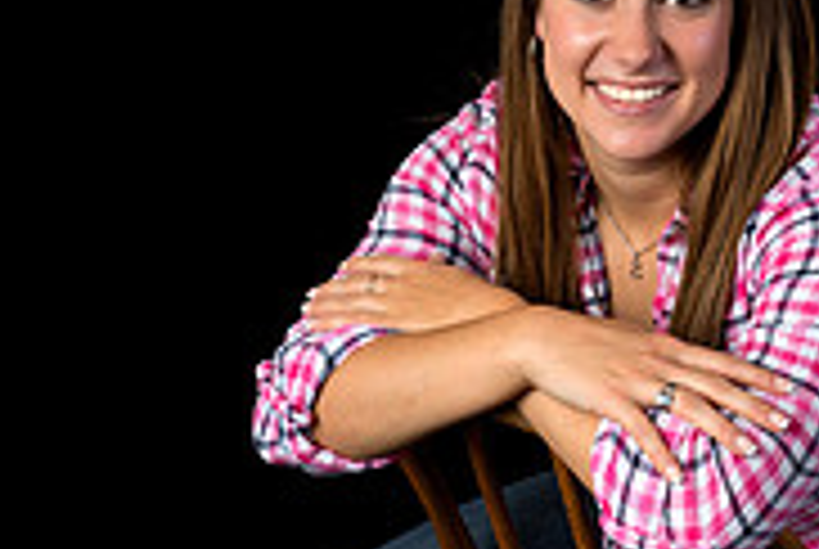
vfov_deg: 18.0
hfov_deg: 26.7
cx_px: 666
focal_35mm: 74
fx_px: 1686
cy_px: 544
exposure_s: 1/160
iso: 100
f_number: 5.6
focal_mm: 30
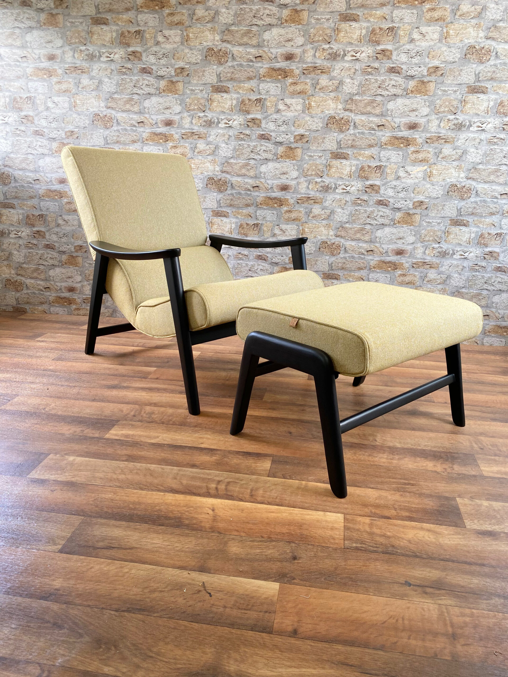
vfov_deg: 67.3
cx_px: 254
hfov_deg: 53.1
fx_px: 509
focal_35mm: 26
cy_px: 338
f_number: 1.8
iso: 80
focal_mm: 4.25
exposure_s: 1/122
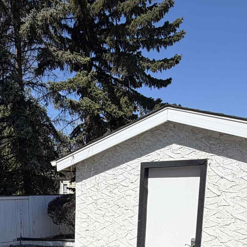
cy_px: 265
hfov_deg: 37.0
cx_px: 73
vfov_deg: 33.3
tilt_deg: -12.0
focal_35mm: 45
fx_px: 363
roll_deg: -0.5
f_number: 2.2
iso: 20
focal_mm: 2.22
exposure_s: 1/1312
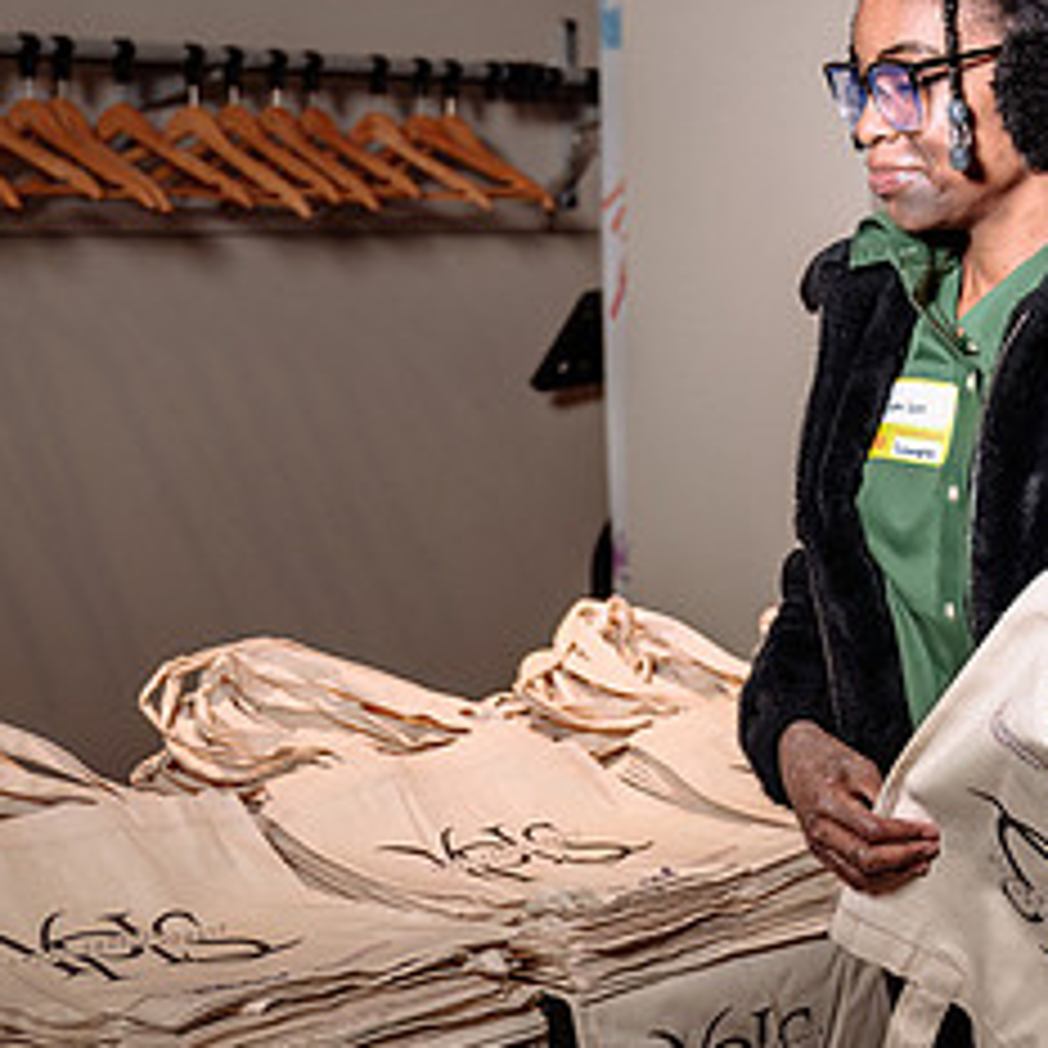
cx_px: 1302
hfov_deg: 19.3
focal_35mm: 84
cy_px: 522
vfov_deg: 20.6
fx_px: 2877
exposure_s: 1/100
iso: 500
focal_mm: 34
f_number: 2.8
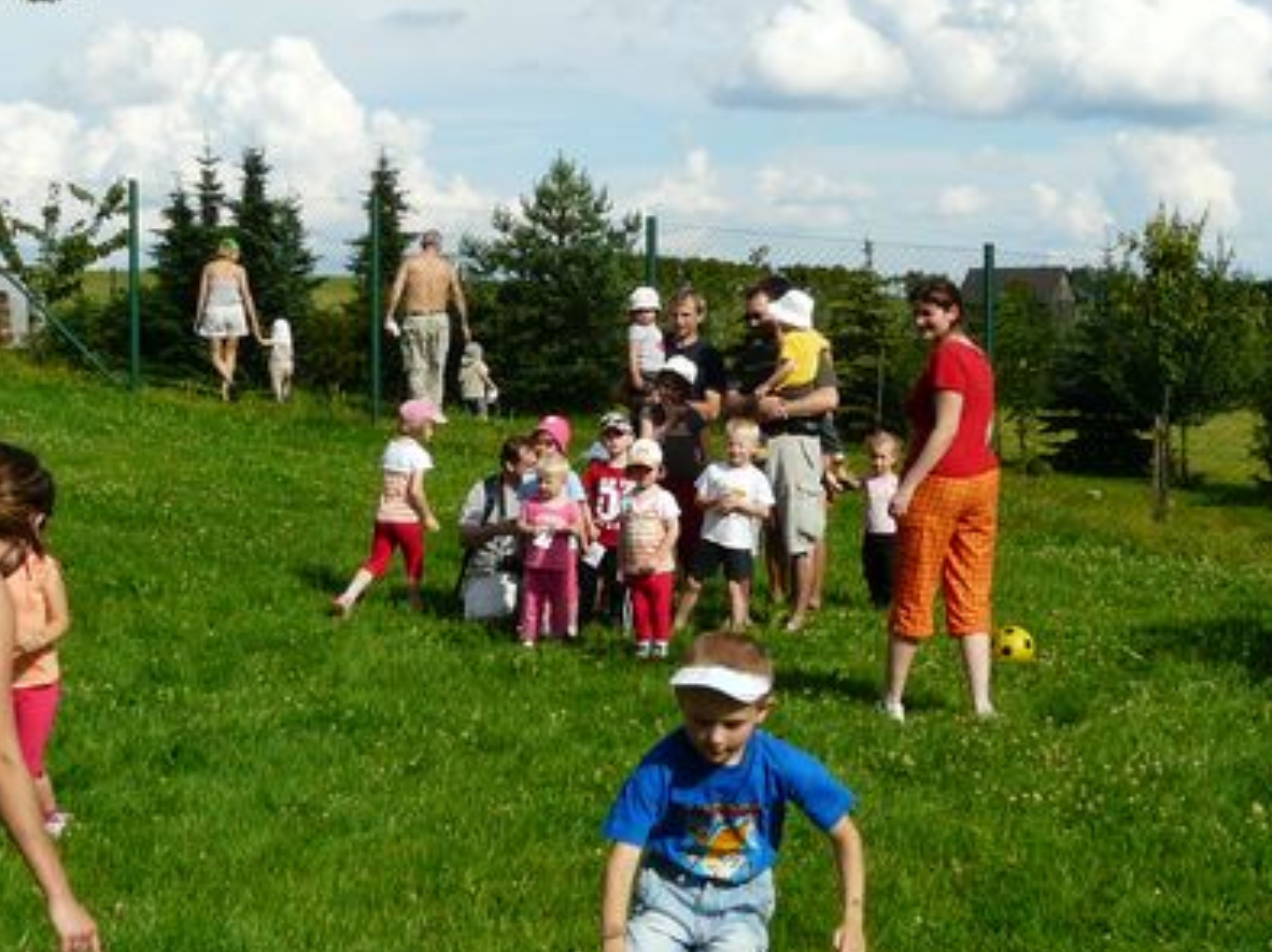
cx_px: 591
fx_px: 2387
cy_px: 545
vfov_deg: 22.5
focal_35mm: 65
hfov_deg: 29.8
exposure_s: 1/400
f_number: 5.6
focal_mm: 5.3
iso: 100
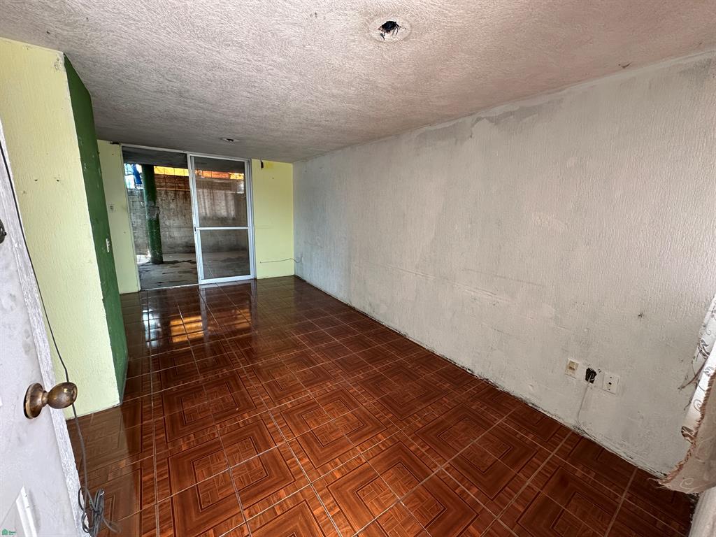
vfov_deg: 85.7
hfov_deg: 102.1
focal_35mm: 14
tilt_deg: -11.6
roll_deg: -4.5
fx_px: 290
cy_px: 268
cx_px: 358
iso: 160
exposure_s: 1/99
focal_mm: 2.22
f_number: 2.2
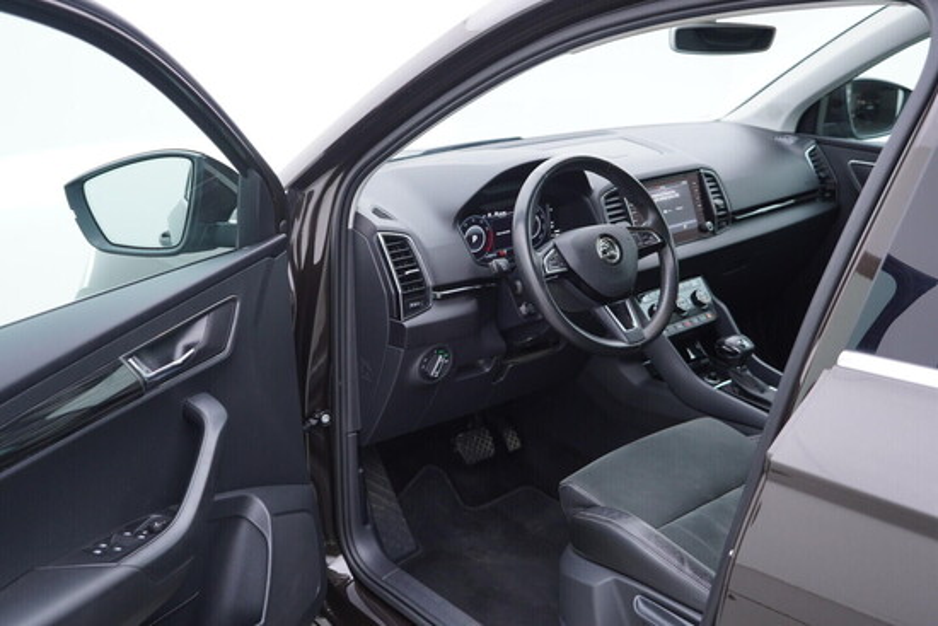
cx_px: 469
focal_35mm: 36
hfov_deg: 53.1
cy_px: 313
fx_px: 938
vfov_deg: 36.9
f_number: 2.8
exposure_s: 1/40
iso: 125
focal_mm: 24
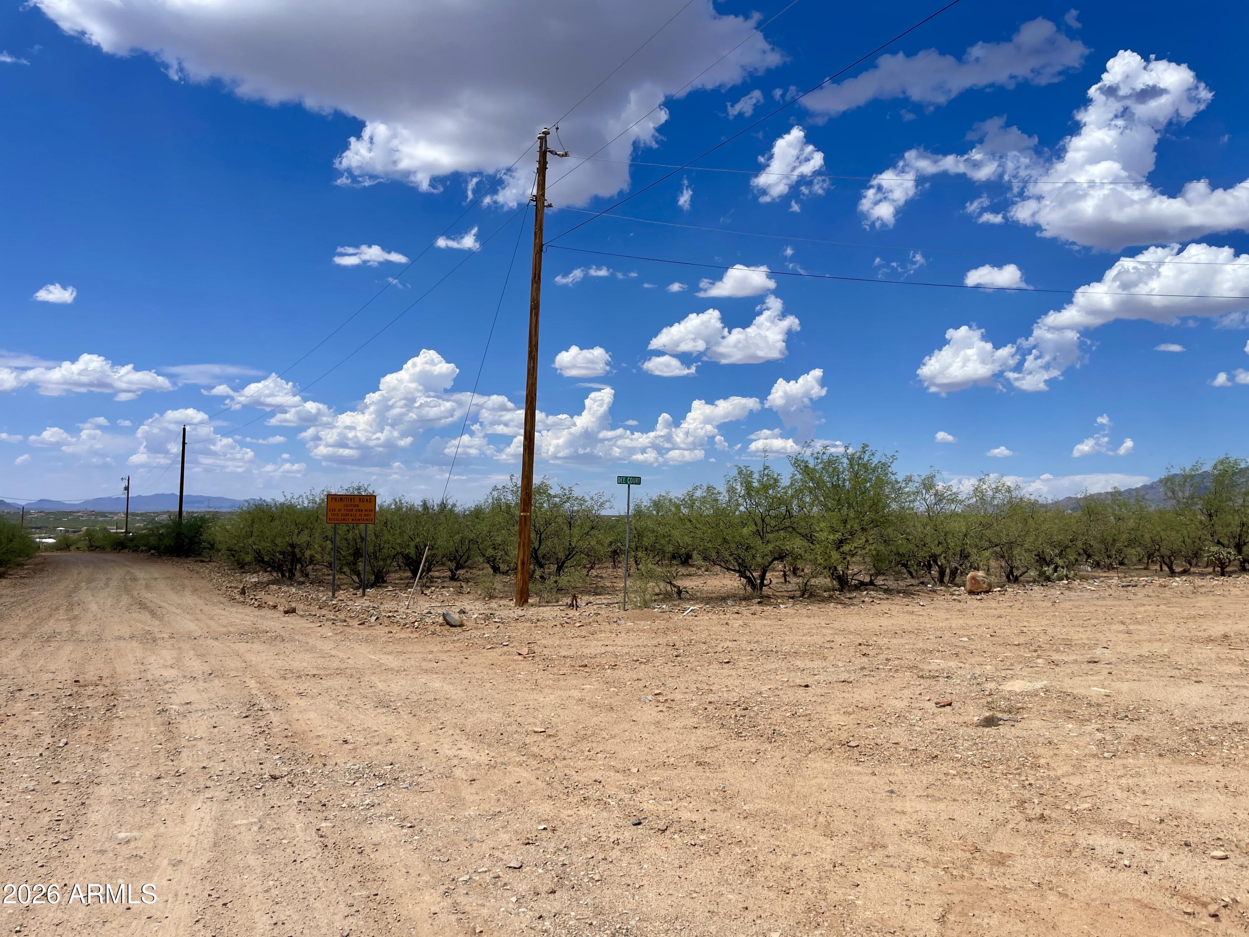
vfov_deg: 53.1
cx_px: 624
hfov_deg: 67.3
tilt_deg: +3.1
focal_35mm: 26
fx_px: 938
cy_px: 468
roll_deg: -0.4
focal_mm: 4.2
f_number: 1.6
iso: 32
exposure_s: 1/6897
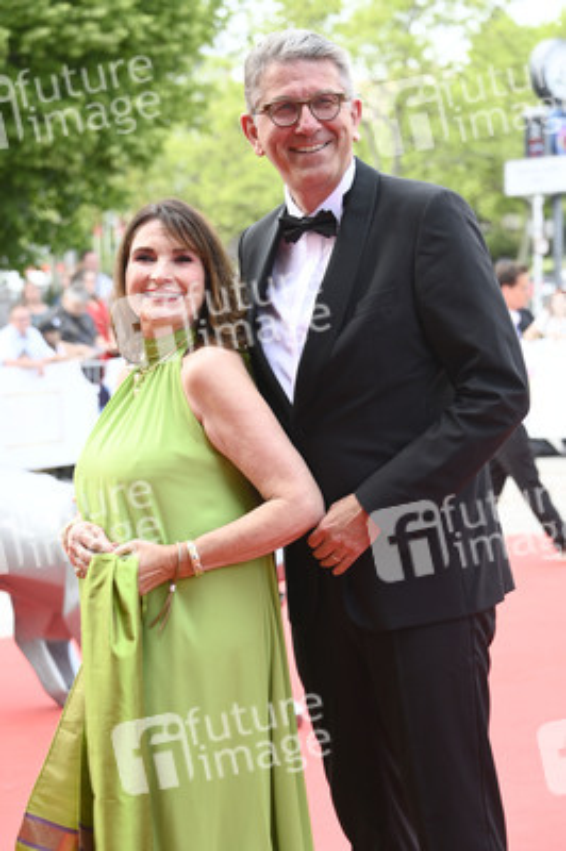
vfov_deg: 20.4
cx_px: 283
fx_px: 2362
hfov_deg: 13.7
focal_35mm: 100
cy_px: 426
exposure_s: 1/250
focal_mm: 100
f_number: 5.6
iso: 640
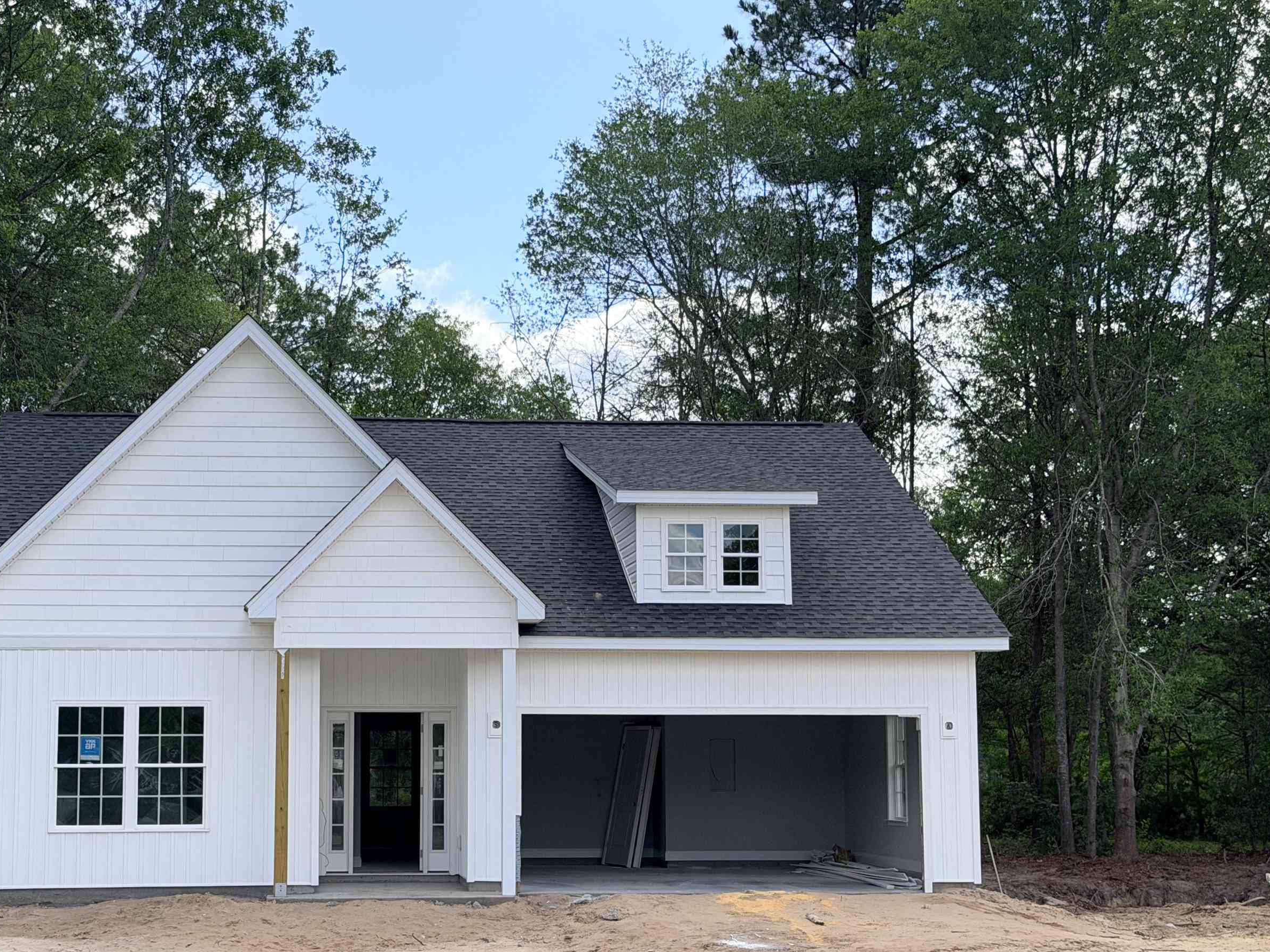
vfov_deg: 23.6
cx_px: 516
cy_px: 563
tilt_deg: +5.5
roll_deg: +0.0
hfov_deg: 31.1
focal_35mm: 62
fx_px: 2275
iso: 80
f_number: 1.78
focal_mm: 6.76
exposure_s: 1/3534
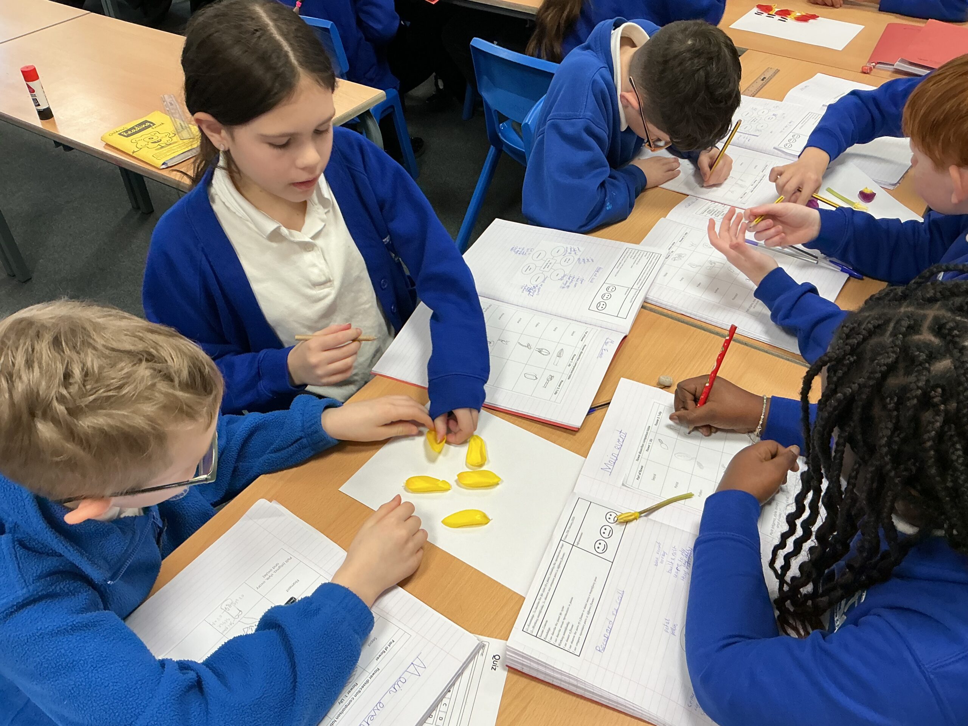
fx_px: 811
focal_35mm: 29
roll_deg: +1.2
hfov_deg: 61.7
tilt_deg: -42.3
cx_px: 484
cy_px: 363
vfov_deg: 48.2
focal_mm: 3
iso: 80
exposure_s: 1/60
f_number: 1.8
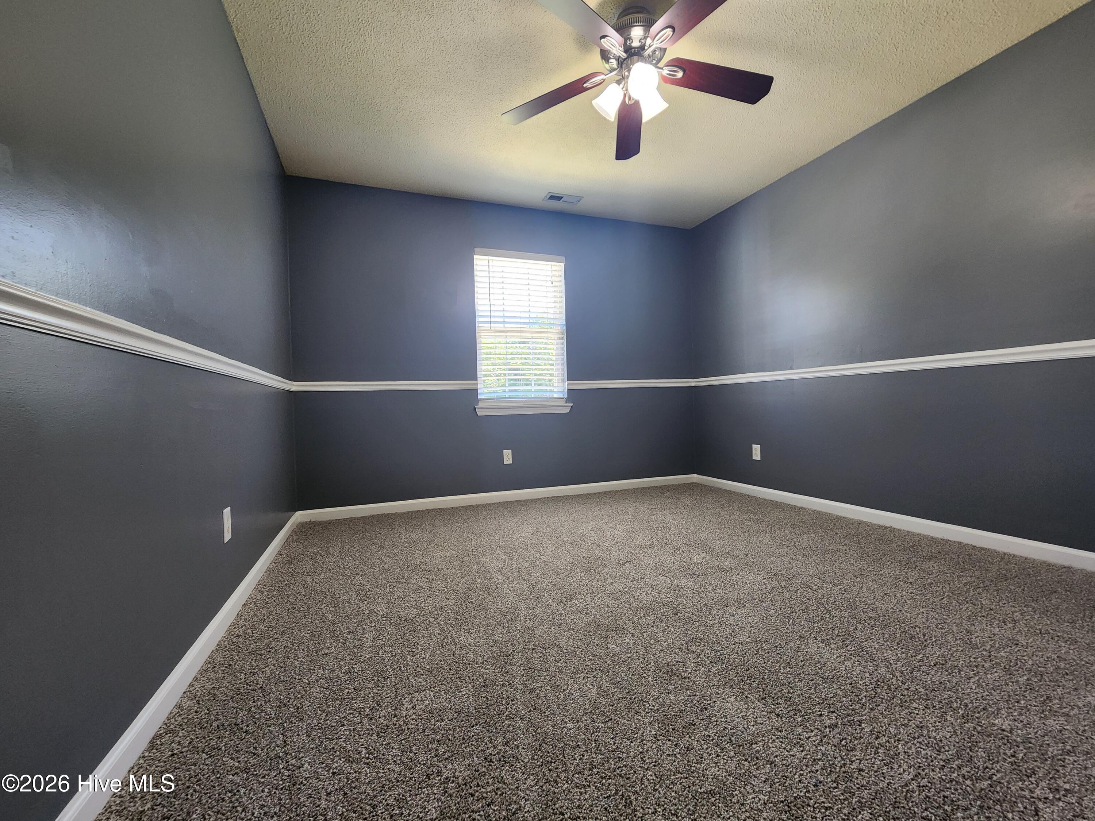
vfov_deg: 89.9
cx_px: 548
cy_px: 410
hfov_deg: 106.2
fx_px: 411
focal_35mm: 13
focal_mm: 2.2
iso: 250
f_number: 2.2
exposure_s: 1/60
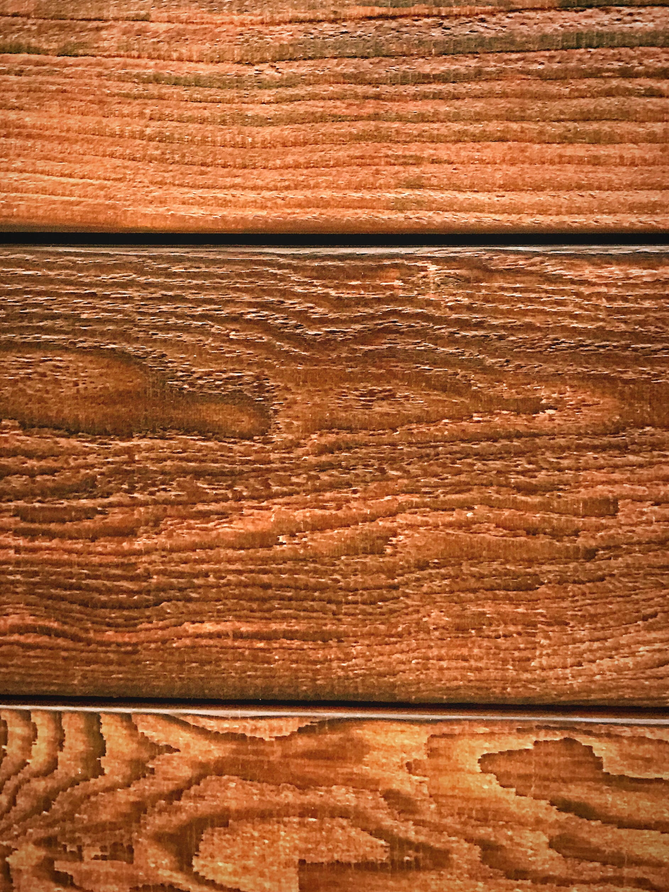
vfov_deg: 41.9
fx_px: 1159
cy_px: 364
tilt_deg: -6.3
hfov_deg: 32.2
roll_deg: -0.4
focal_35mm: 45
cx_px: 315
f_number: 1.8
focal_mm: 3.99
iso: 100
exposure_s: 1/9
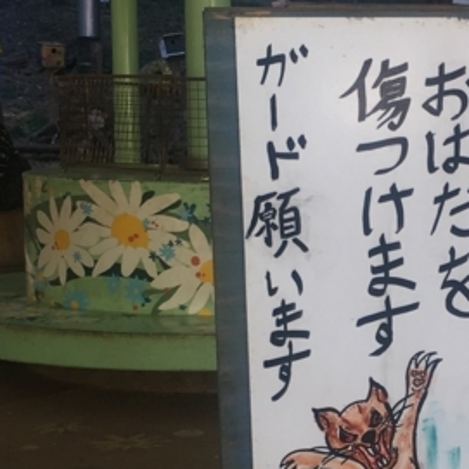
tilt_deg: -11.7
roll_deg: -0.9
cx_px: 441
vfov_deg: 17.7
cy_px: 419
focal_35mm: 97
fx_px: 1487
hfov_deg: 17.6
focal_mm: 4.15
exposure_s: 1/273
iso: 25
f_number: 2.2
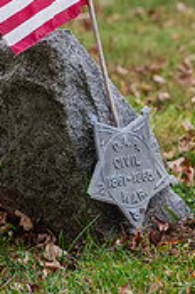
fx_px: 1493
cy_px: -57
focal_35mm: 183
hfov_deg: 7.5
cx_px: 35
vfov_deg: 11.1
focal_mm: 71
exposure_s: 1/640
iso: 800
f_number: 4
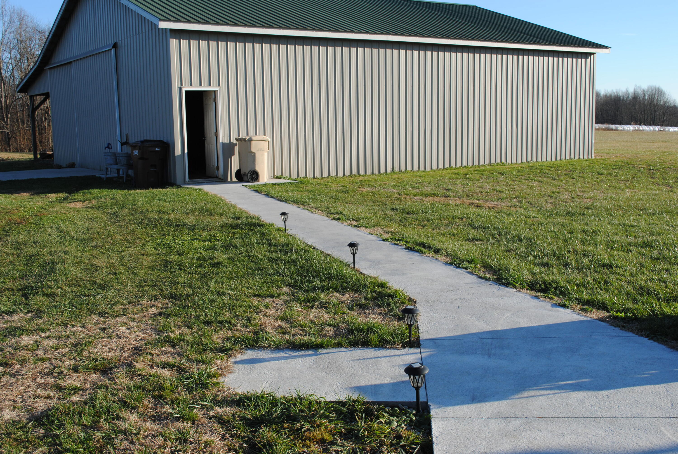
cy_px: 227
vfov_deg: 34.3
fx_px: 735
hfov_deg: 49.5
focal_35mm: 39
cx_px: 339
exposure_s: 1/200
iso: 100
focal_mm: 26
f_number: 7.1
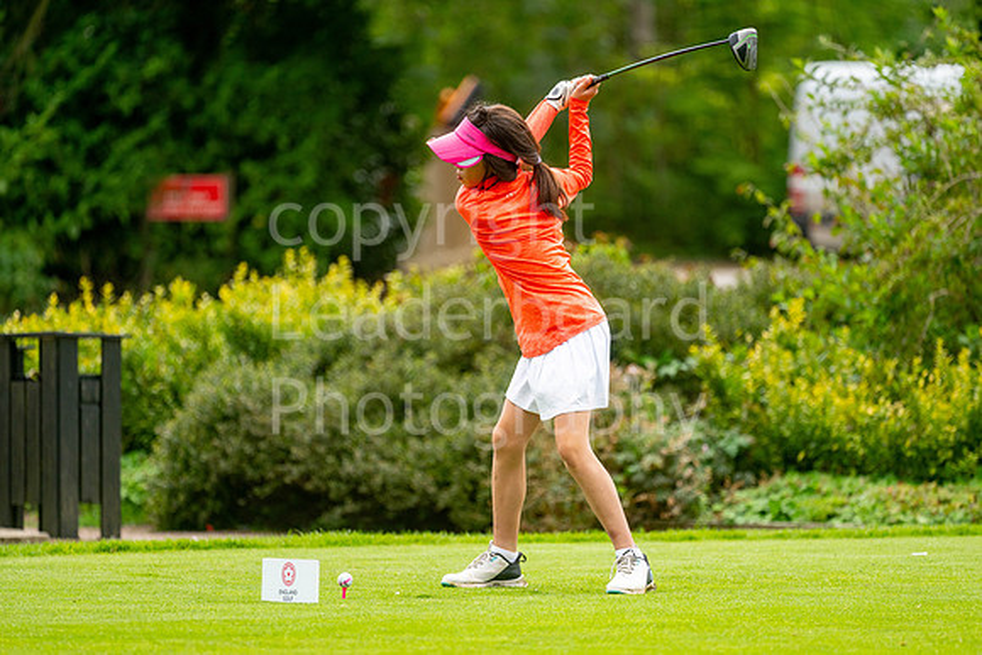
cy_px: 328
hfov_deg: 6.9
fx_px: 8185
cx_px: 491
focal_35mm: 300
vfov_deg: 4.6
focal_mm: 300
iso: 320
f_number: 4
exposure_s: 1/1600
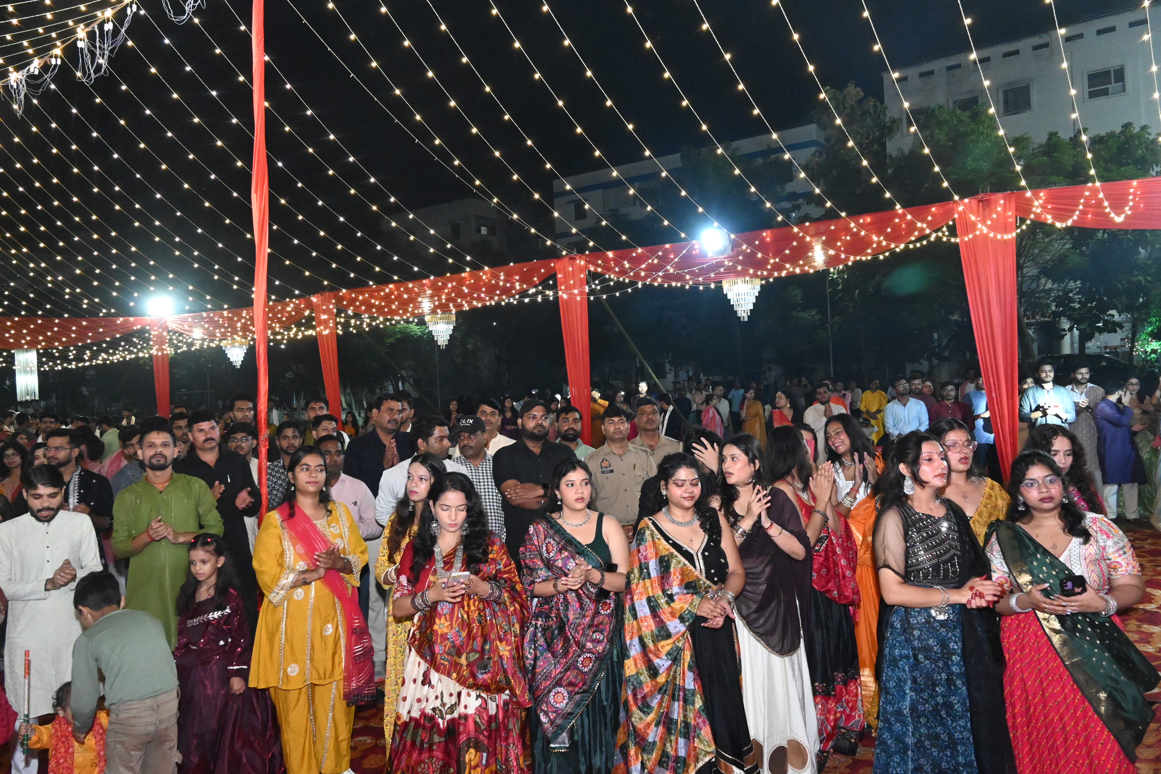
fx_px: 871
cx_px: 580
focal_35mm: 27
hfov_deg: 67.4
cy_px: 387
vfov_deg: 47.9
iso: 6400
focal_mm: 18
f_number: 7.1
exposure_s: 1/125
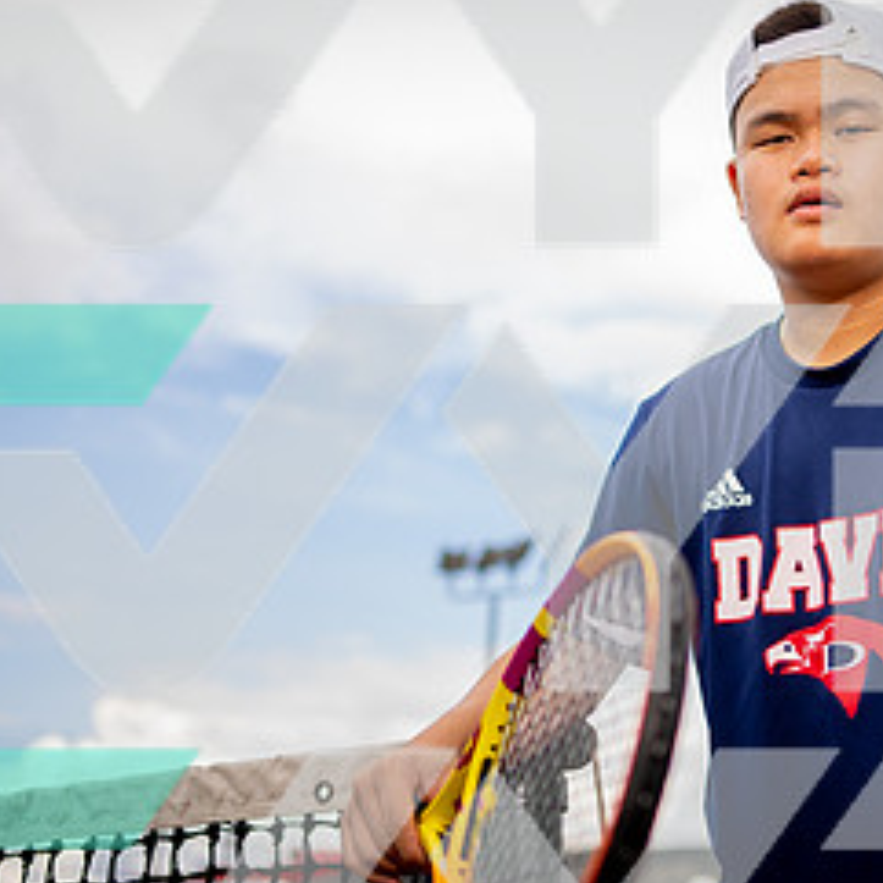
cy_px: 500
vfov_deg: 34.6
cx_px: 762
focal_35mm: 49
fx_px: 1414
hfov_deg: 33.2
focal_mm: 24
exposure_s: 1/1600
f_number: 1.4
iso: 50
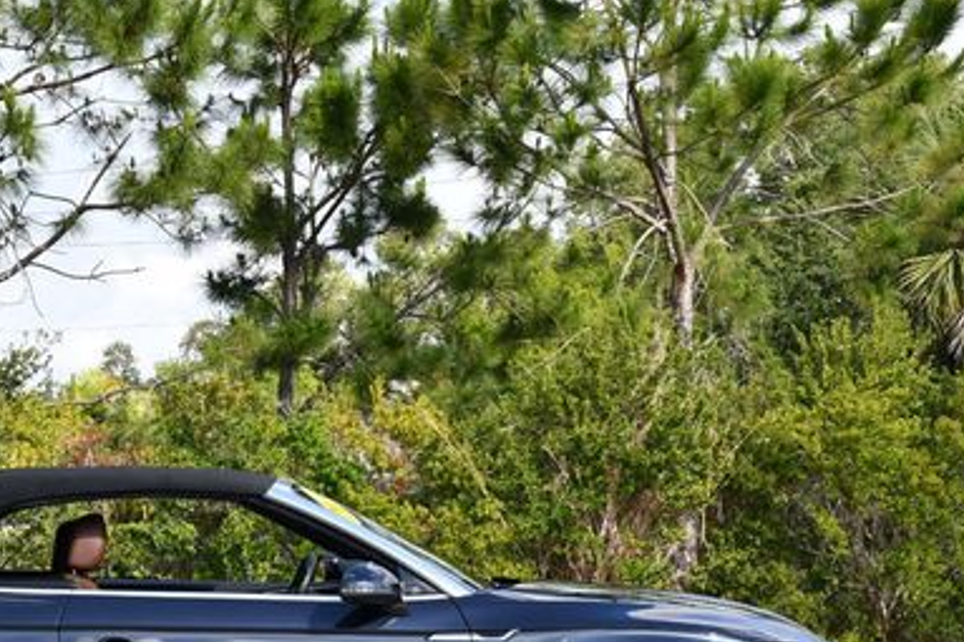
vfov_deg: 12.7
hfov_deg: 18.9
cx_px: 194
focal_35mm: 107
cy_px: 483
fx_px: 2864
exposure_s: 1/250
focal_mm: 32
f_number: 7.1
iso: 200
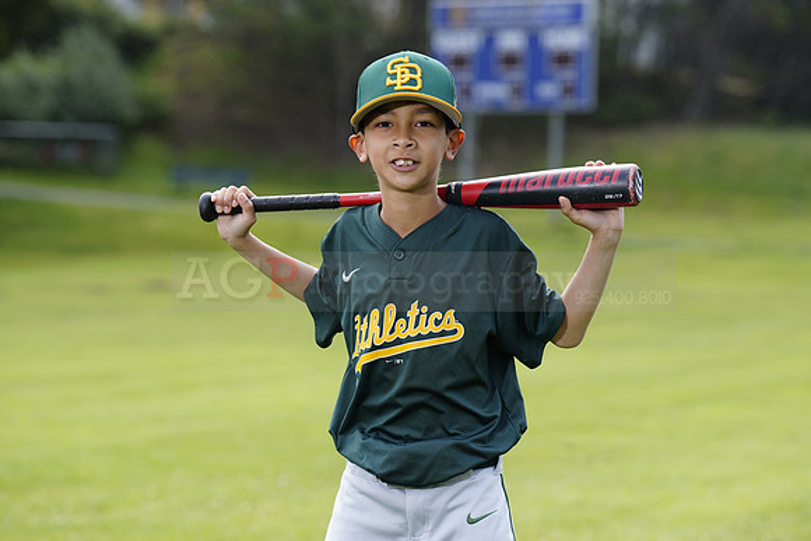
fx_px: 3312
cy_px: 270
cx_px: 406
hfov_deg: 14.0
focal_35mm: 147
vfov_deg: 9.3
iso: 100
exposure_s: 1/250
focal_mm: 147
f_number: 5
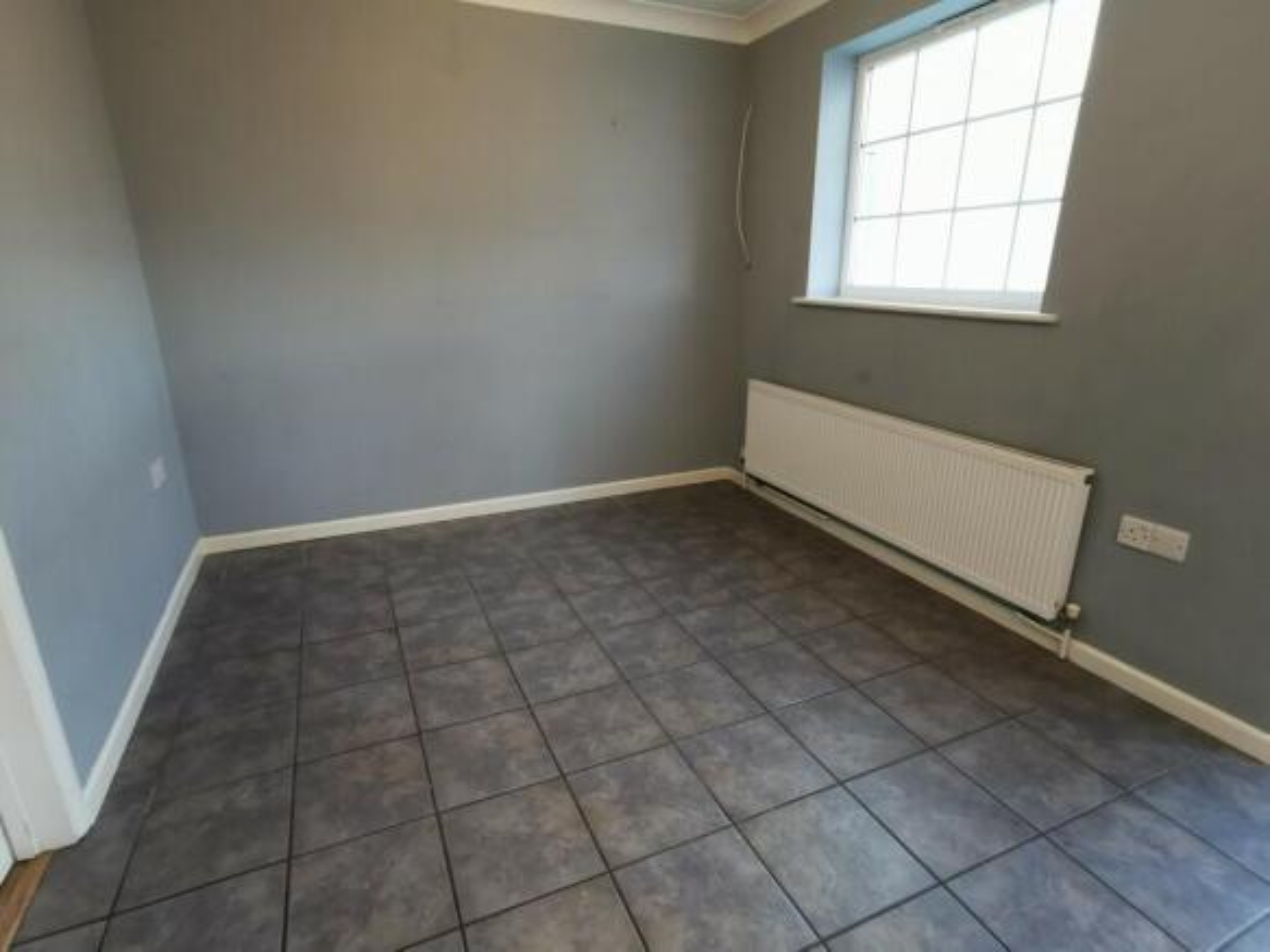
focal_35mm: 17
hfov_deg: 91.0
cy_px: 476
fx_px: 624
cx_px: 635
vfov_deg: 74.7
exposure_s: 1/33.3
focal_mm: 2.26
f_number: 2.2
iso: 320
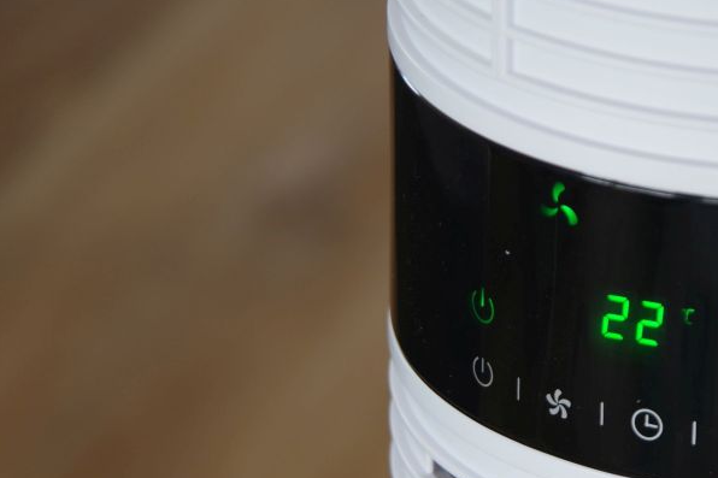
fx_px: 6759
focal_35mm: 339
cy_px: 374
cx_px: 522
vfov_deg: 4.1
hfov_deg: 6.1
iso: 200
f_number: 5.6
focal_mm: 135
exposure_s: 1/4
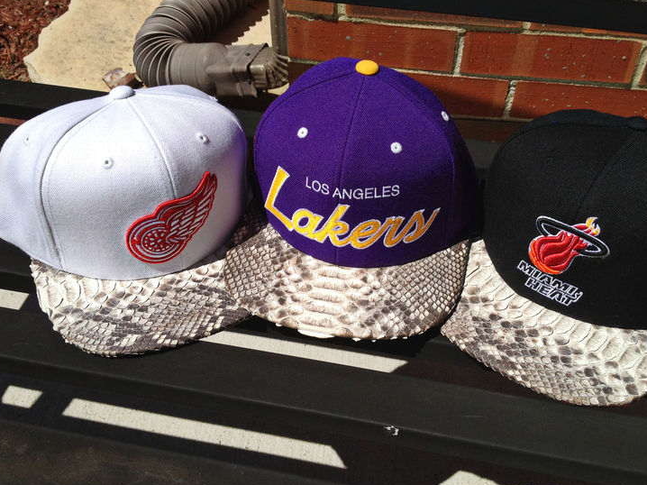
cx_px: 346
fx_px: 729
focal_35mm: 39
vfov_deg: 36.8
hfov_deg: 47.8
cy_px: 218
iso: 64
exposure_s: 1/2907
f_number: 2.4
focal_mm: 4.28
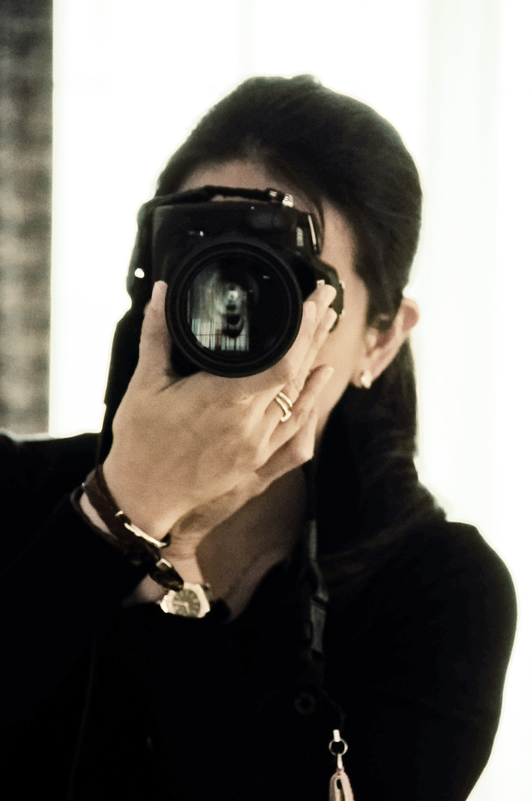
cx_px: 266
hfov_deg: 6.1
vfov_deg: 9.2
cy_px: 400
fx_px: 4998
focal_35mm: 225
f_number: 5.6
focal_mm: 150
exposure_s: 1/50
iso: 800
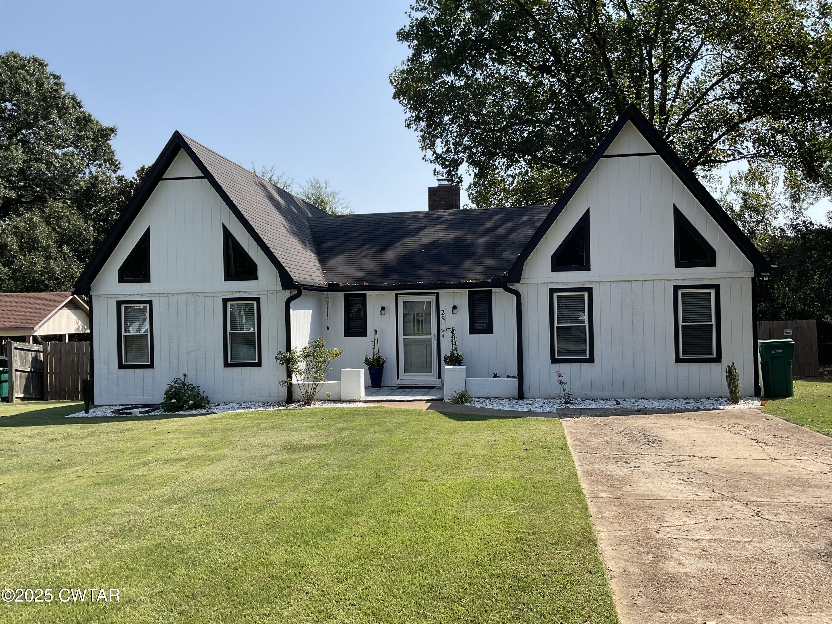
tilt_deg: +0.8
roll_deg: +1.3
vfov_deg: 48.2
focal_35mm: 29
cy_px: 312
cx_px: 416
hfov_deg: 61.7
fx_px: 697
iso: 16
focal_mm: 3
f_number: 1.8
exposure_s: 1/1626
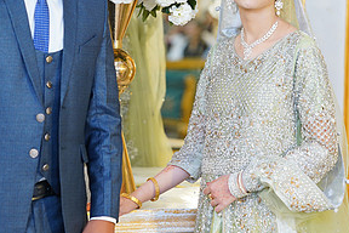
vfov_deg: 8.0
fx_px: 1658
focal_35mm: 171
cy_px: 10
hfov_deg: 12.0
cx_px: 144
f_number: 2.5
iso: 400
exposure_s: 1/160
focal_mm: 85
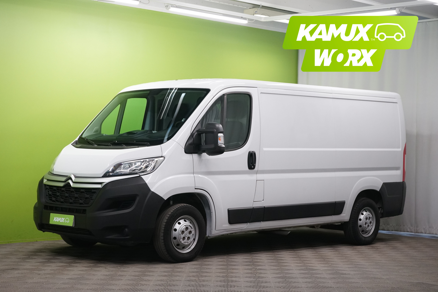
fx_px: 839
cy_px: 146
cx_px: 219
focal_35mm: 69
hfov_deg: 29.2
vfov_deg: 19.7
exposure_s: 1/25
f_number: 9
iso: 2000
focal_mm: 69
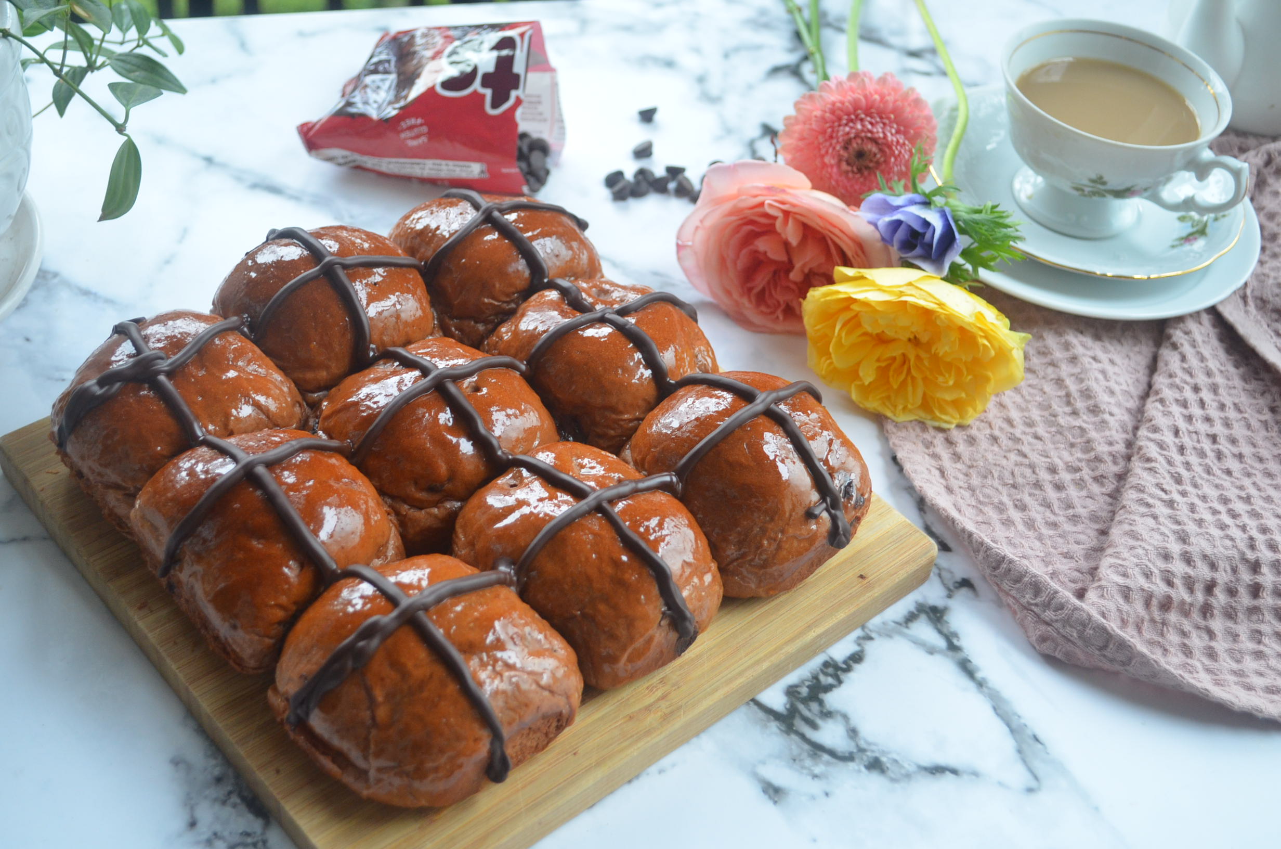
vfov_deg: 28.0
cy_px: 424
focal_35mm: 48
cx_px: 640
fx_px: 1704
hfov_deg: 41.2
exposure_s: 1/60
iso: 1000
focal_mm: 32
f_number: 4.8
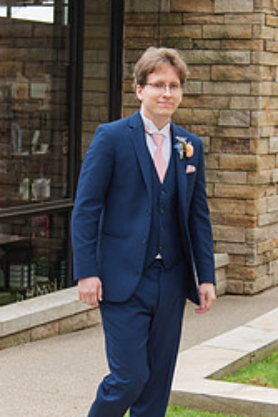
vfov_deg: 18.9
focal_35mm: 108
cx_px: 131
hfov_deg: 12.7
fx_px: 1249
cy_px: 192
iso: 100
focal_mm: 40
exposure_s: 1/400
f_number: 4
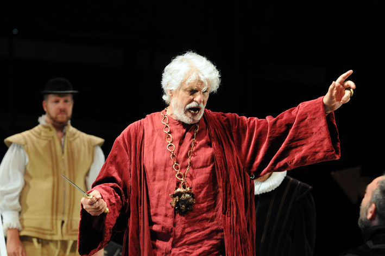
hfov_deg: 12.2
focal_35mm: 168
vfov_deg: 8.2
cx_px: 192
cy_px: 128
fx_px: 1796
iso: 1000
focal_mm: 112
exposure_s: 1/125
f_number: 3.2
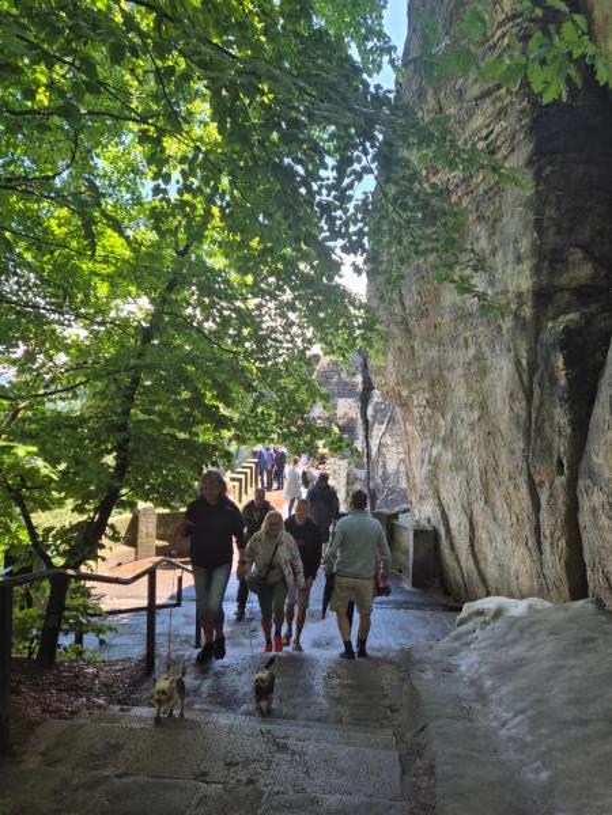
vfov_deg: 73.9
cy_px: 408
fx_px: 542
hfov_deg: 58.9
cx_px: 306
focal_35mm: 23
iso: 25
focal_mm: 5.4
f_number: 1.8
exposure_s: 1/198
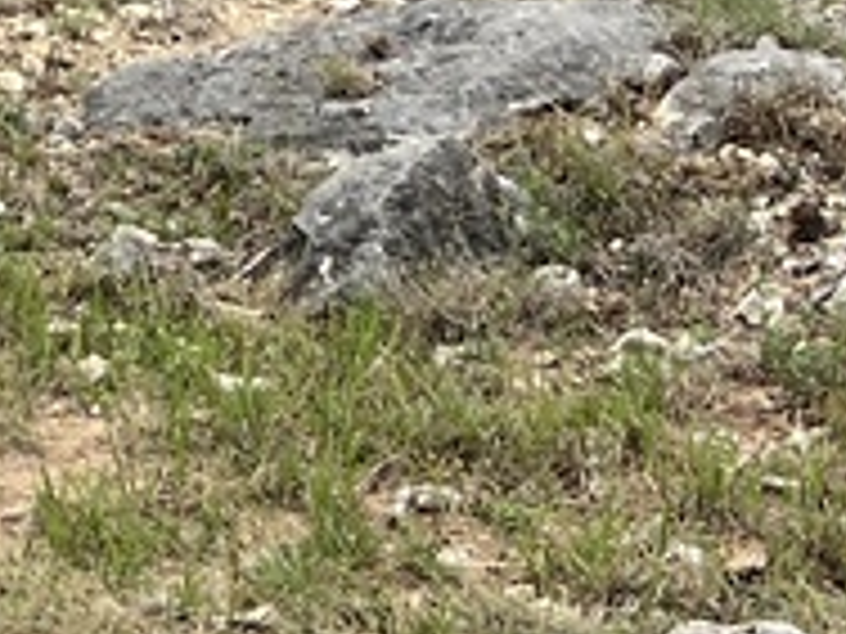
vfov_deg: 7.2
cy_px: -594
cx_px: -166
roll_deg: +1.8
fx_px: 4863
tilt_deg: -5.6
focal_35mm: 199
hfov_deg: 9.8
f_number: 1.5
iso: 50
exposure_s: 1/2083
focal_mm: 5.7
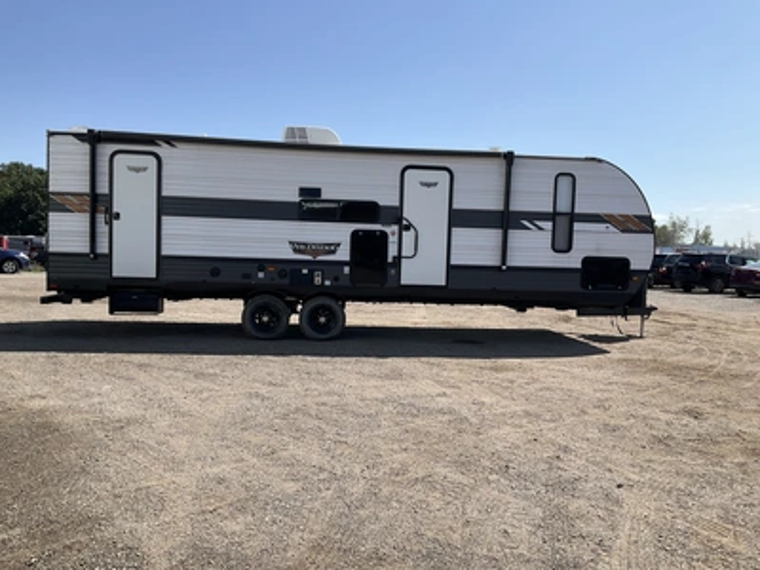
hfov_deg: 61.7
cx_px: 380
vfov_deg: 48.2
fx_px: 637
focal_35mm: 29
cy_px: 285
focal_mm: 3
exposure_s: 1/2141
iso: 25
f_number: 1.8
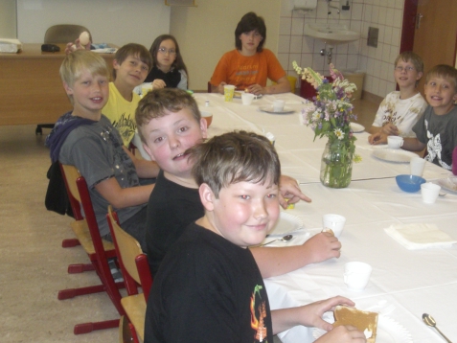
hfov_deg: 37.1
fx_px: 673
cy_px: 140
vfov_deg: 28.5
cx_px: 305
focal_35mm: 51
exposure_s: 1/60
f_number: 4.4
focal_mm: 6.3
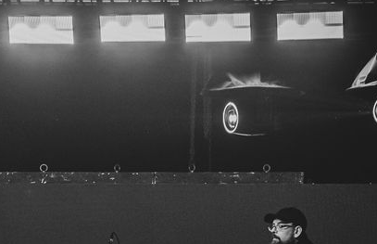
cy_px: 282
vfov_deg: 3.2
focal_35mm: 417
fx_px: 4326
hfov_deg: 5.0
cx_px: 60
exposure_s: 1/200
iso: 2000
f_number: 4.8
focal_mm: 155
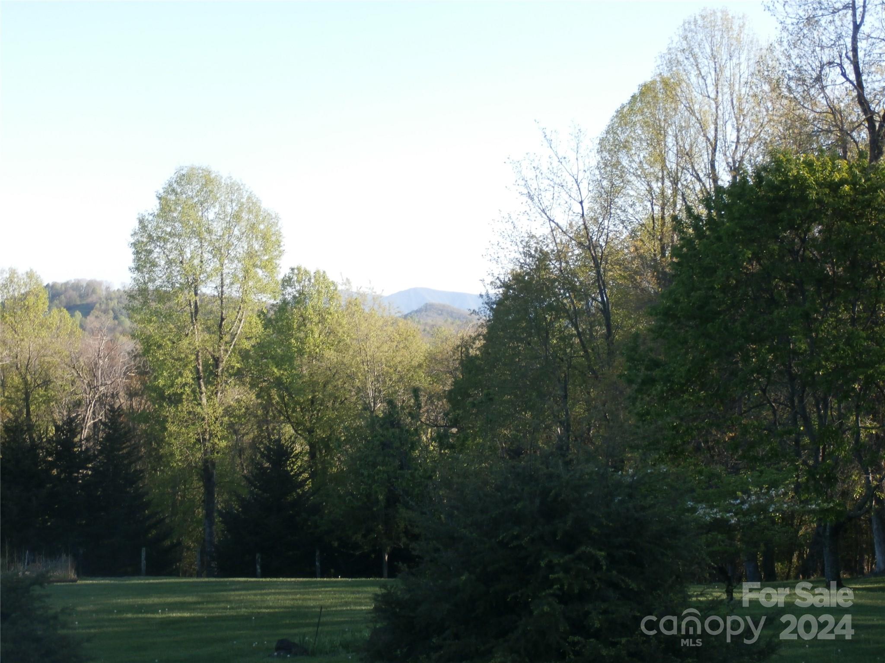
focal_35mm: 67
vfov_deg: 21.9
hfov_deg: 29.0
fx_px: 1713
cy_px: 332
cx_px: 442
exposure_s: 1/160
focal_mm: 11.86
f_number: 4.3
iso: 100
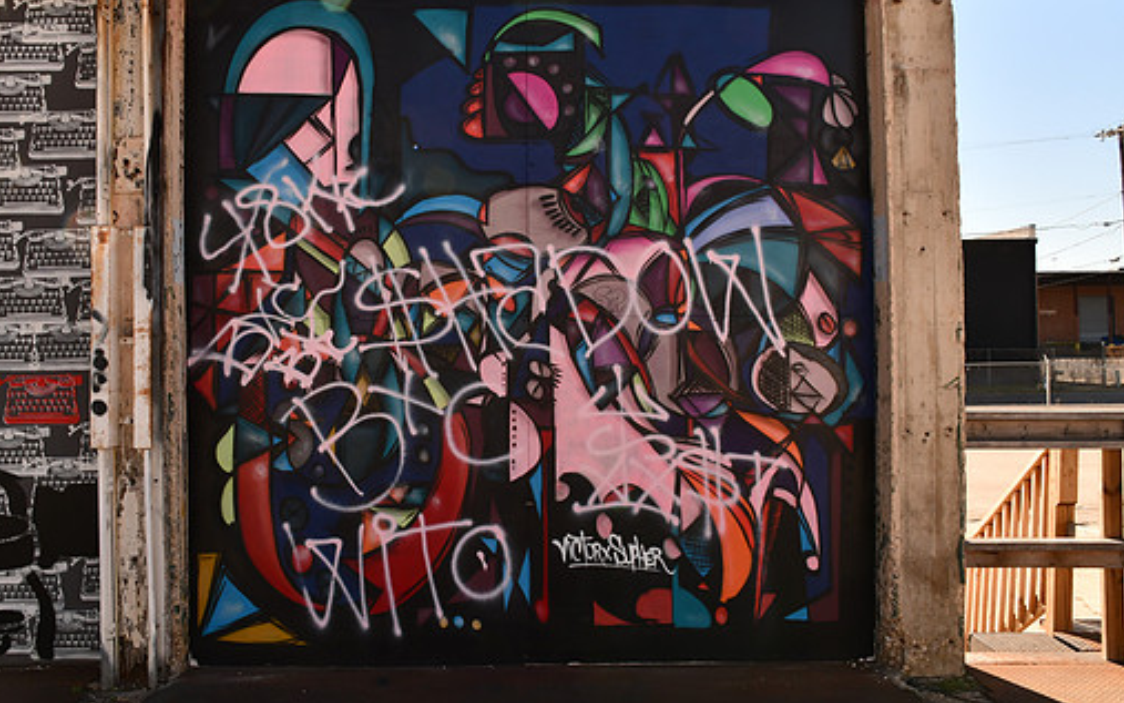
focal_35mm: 35
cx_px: 523
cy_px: 285
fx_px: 1072
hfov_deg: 55.3
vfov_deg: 36.2
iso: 400
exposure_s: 1/400
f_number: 13
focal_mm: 20
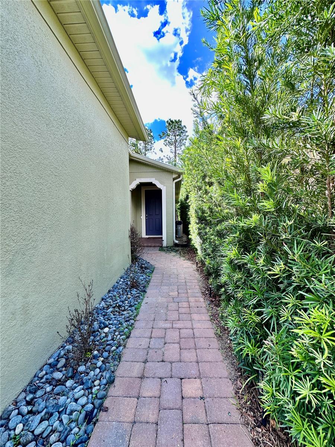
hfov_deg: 85.7
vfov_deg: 102.1
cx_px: 168
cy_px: 224
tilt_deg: -0.5
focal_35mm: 14
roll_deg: +0.3
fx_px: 181
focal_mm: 2.22
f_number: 2.2
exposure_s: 1/226
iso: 40
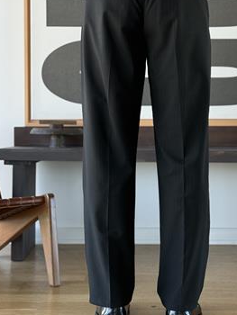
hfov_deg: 20.2
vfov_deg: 26.6
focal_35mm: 73
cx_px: 145
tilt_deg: -1.2
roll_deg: -0.4
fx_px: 666
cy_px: 127
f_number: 1.78
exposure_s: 1/174
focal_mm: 6.76
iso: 100
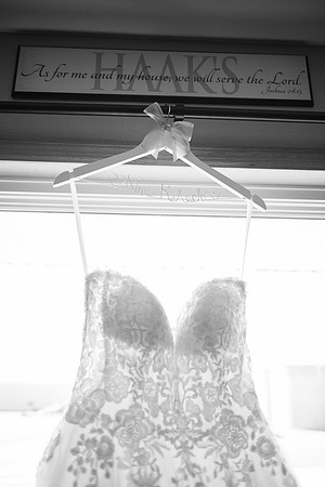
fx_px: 433
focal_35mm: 32
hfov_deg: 41.1
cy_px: 244
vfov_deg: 58.7
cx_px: 162
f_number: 2.8
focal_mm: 32
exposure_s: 1/320
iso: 640
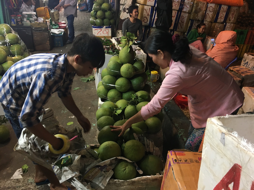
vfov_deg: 48.2
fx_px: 213
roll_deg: -5.1
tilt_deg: -26.5
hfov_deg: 61.7
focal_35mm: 29
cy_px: 95
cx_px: 127
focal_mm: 4.15
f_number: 2.2
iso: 125
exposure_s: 1/33
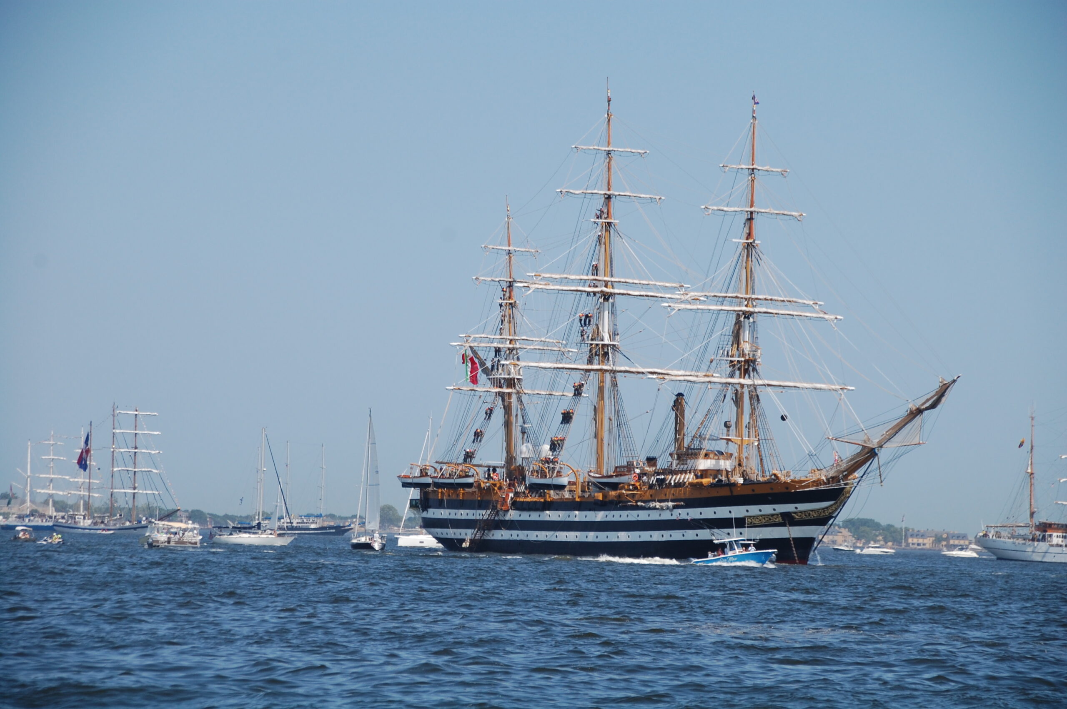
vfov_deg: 8.7
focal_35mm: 158
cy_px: 354
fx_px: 4664
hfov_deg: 13.1
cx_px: 534
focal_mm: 105
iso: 200
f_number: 7.1
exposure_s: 1/800
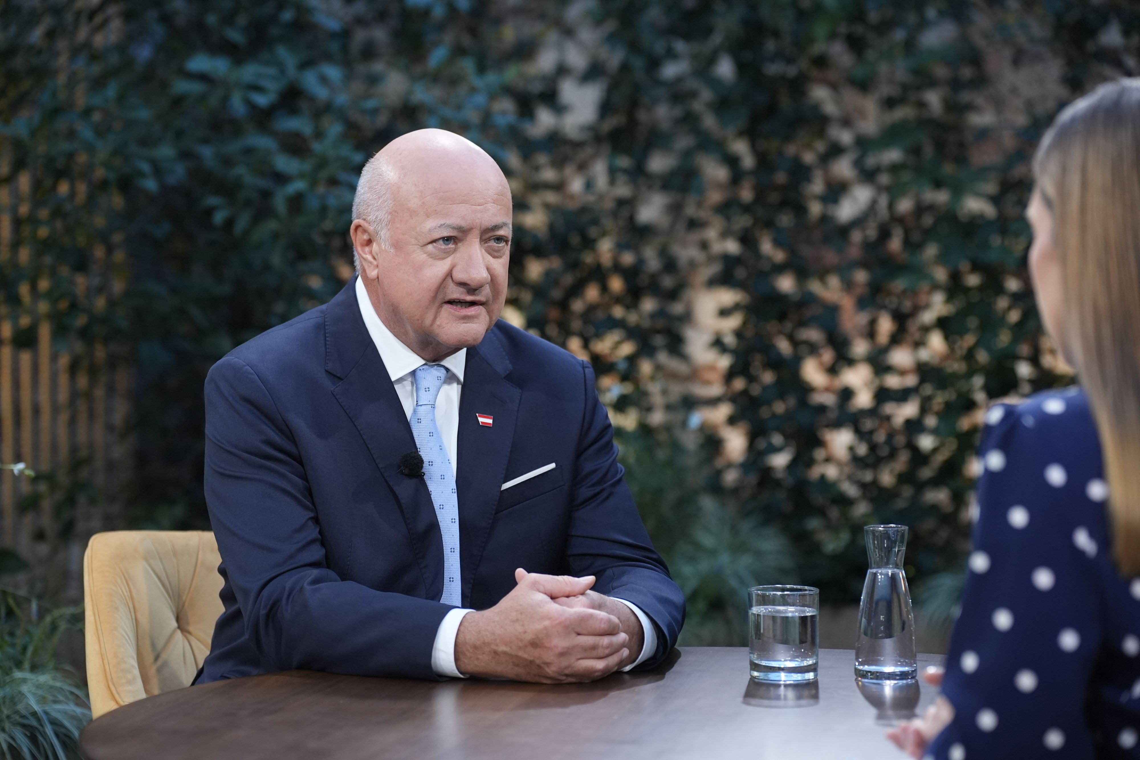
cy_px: 380
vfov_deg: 15.9
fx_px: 2723
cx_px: 570
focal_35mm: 86
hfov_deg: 23.6
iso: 2500
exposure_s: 1/400
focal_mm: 86
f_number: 3.2
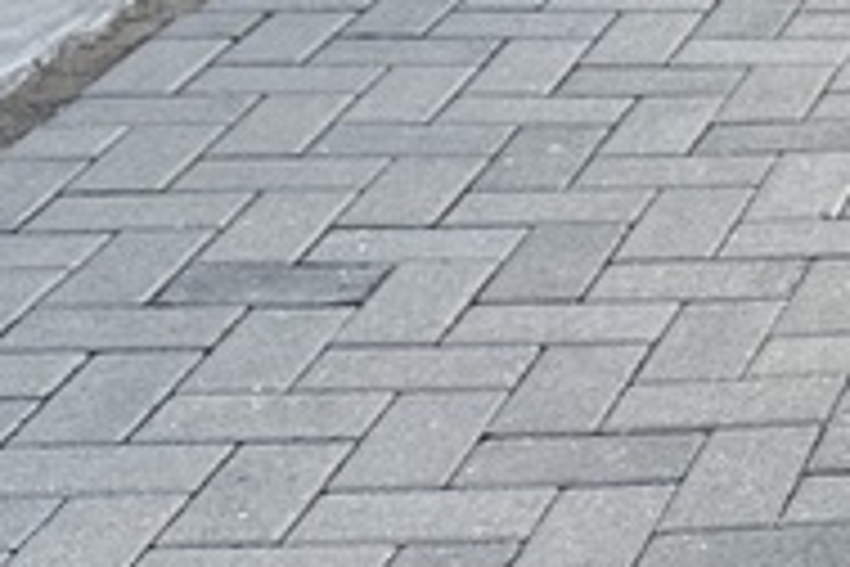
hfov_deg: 12.1
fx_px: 3187
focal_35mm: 135
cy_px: -18
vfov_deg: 10.1
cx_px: 2046
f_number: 1.78
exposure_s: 1/332
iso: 80
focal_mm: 6.86
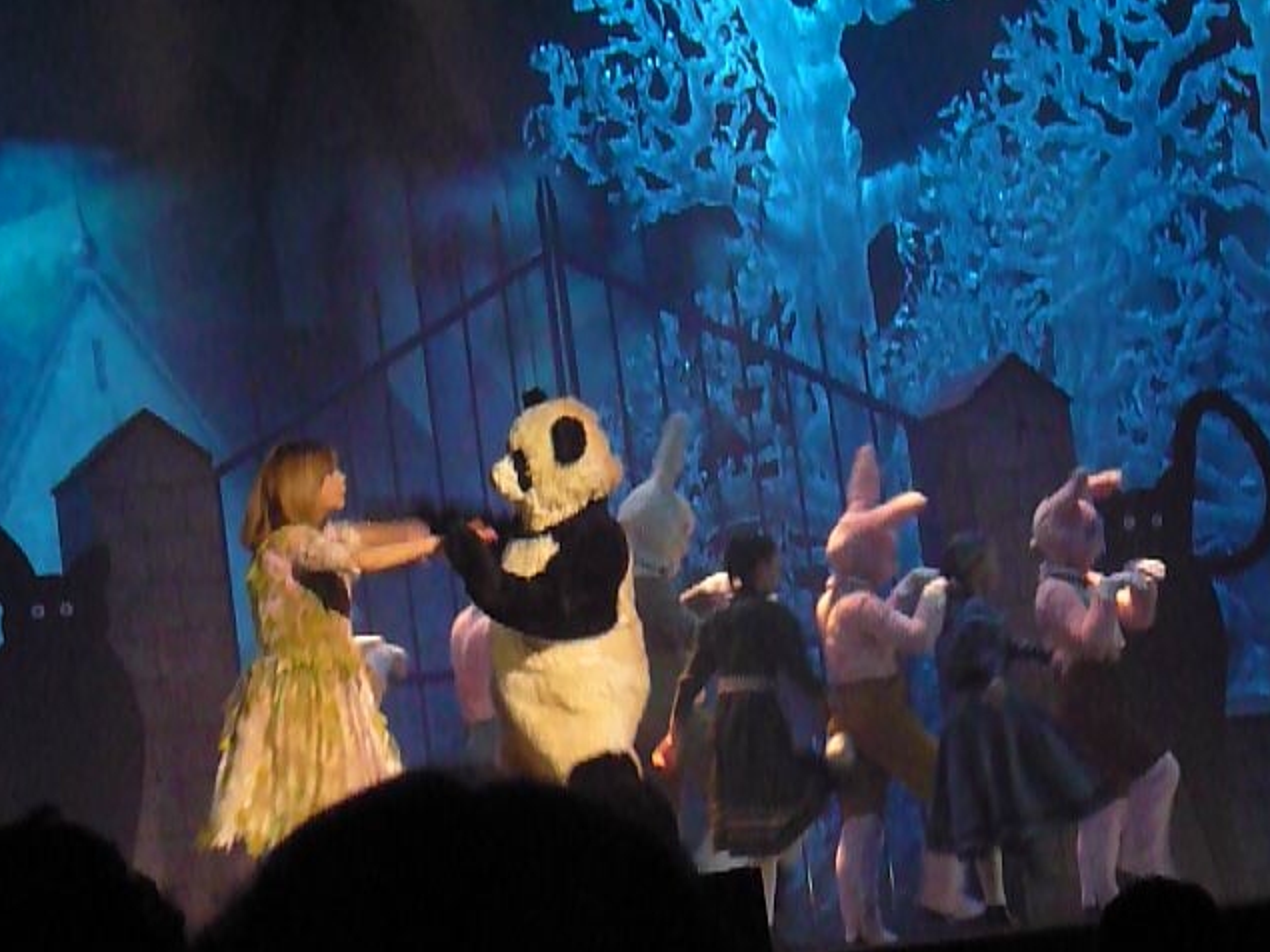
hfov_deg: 16.3
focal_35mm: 121
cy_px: 478
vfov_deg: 12.2
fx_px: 4438
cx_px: 636
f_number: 5.8
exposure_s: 1/30
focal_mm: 20.8
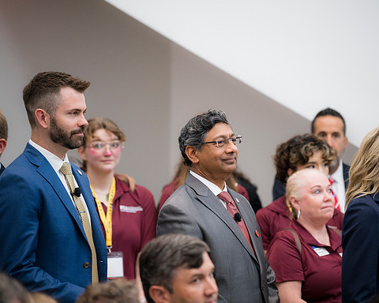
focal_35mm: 170
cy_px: 151
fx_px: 1907
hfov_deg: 11.3
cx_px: 218
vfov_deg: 9.1
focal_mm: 150
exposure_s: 1/200
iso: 720
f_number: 2.8
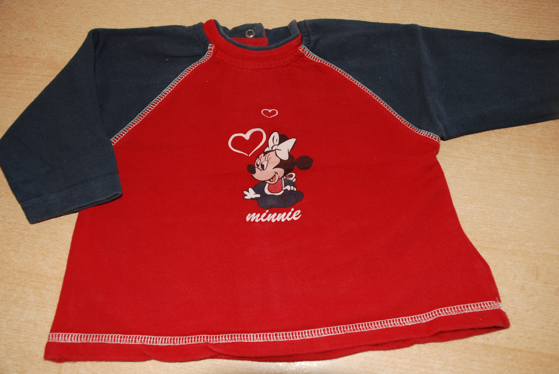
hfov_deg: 57.2
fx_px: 513
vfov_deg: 40.1
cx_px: 280
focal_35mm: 33
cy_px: 187
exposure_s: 1/60
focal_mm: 22
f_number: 3.8
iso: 200
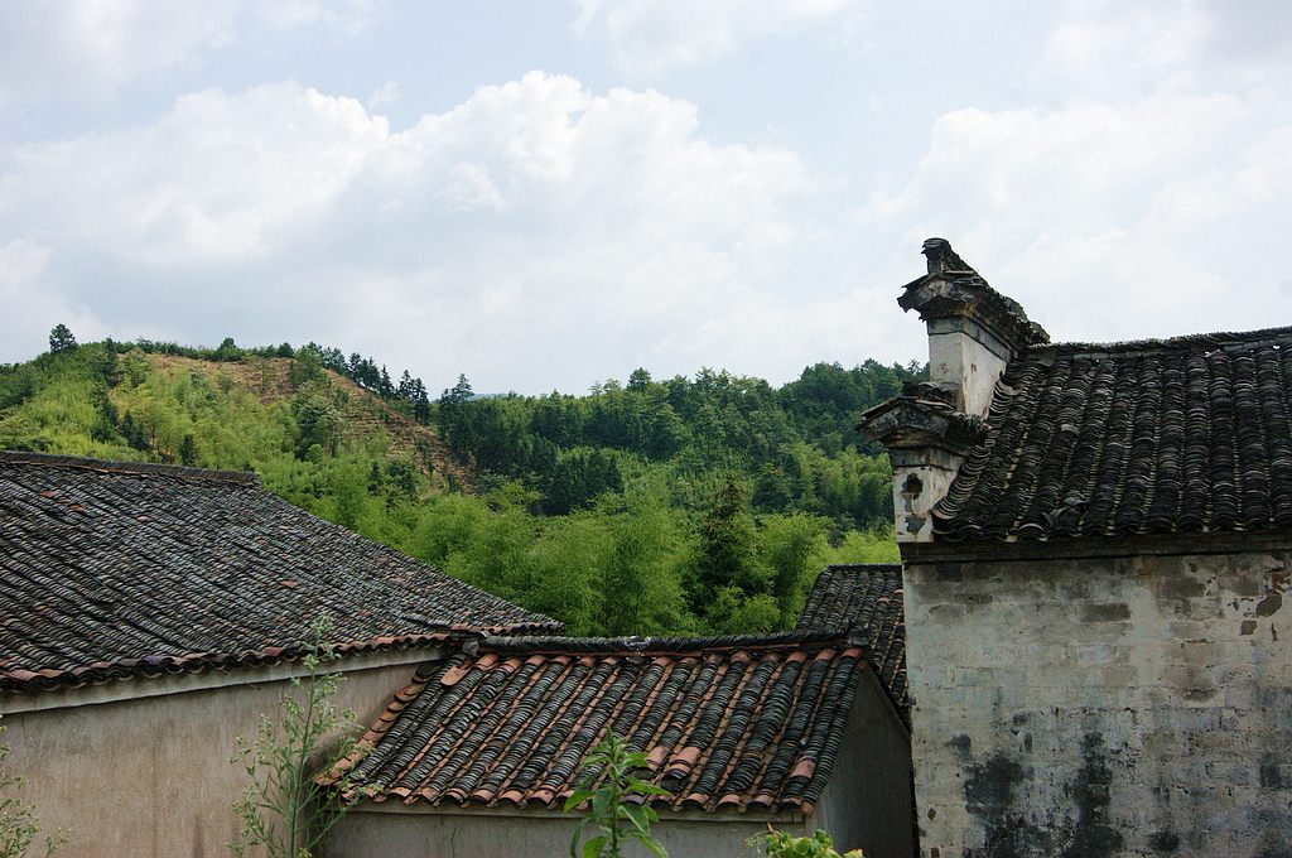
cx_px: 646
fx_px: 1505
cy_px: 429
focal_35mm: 42
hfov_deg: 46.5
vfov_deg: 31.8
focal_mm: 28
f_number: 11
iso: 200
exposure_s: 1/640
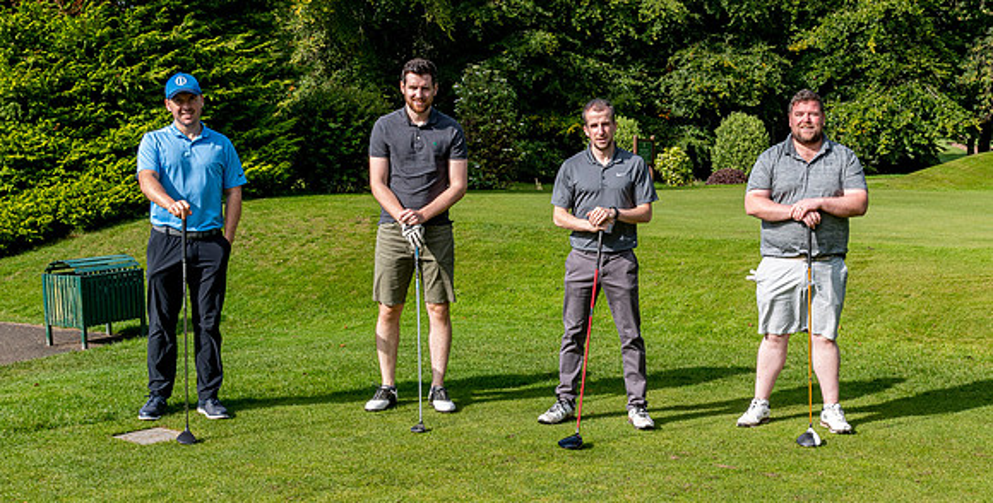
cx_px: 573
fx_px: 1323
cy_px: 267
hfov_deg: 41.0
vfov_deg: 21.5
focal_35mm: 51
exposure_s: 1/100
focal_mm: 24
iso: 200
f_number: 8
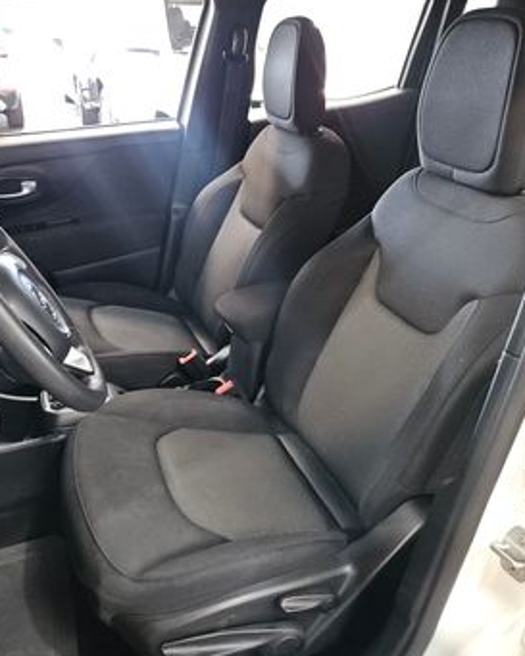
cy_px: 333
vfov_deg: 57.2
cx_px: 242
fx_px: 602
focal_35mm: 31
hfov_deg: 47.1
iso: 640
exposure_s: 1/30
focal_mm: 5.4
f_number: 1.8
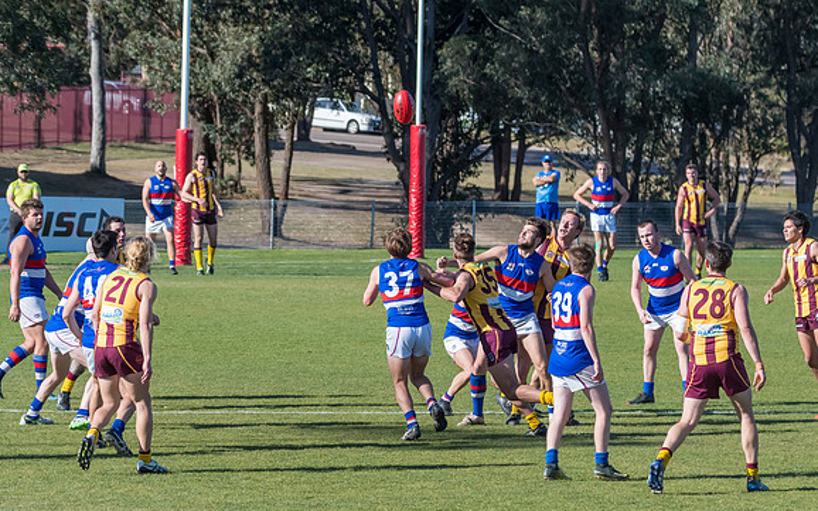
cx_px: 409
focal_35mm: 277
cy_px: 270
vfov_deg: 4.7
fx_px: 6174
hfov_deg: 7.6
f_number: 8
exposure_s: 1/3200
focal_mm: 180
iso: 800
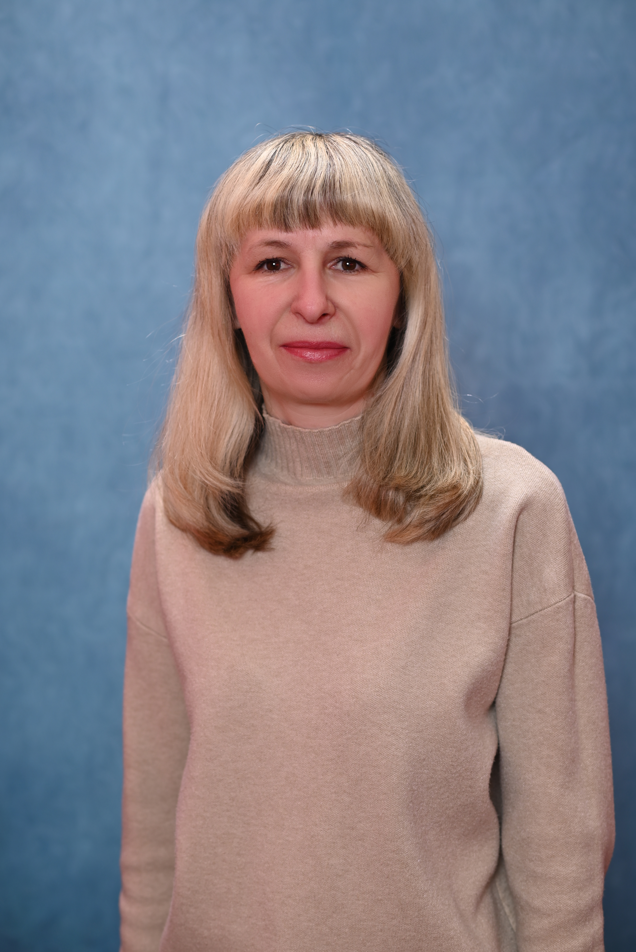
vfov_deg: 23.9
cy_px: 476
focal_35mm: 85
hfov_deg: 16.1
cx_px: 318
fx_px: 2250
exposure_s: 1/200
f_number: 3.2
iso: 250
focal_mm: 85
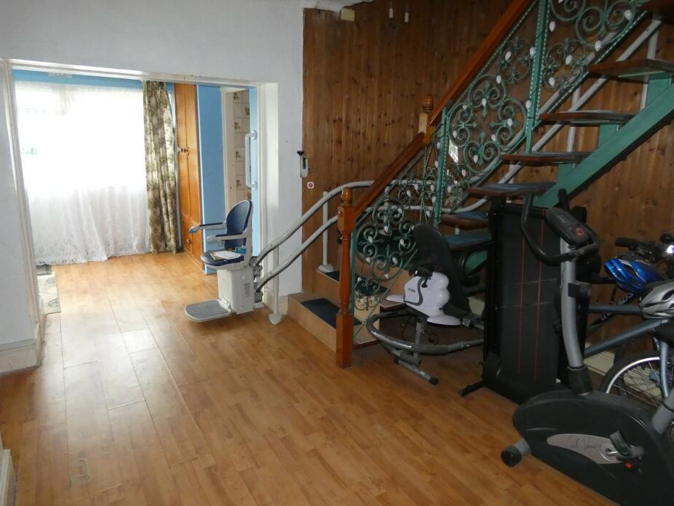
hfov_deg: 76.4
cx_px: 350
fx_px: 428
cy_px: 233
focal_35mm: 22
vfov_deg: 61.0
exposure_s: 1/60
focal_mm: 3.6
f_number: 2.8
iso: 800
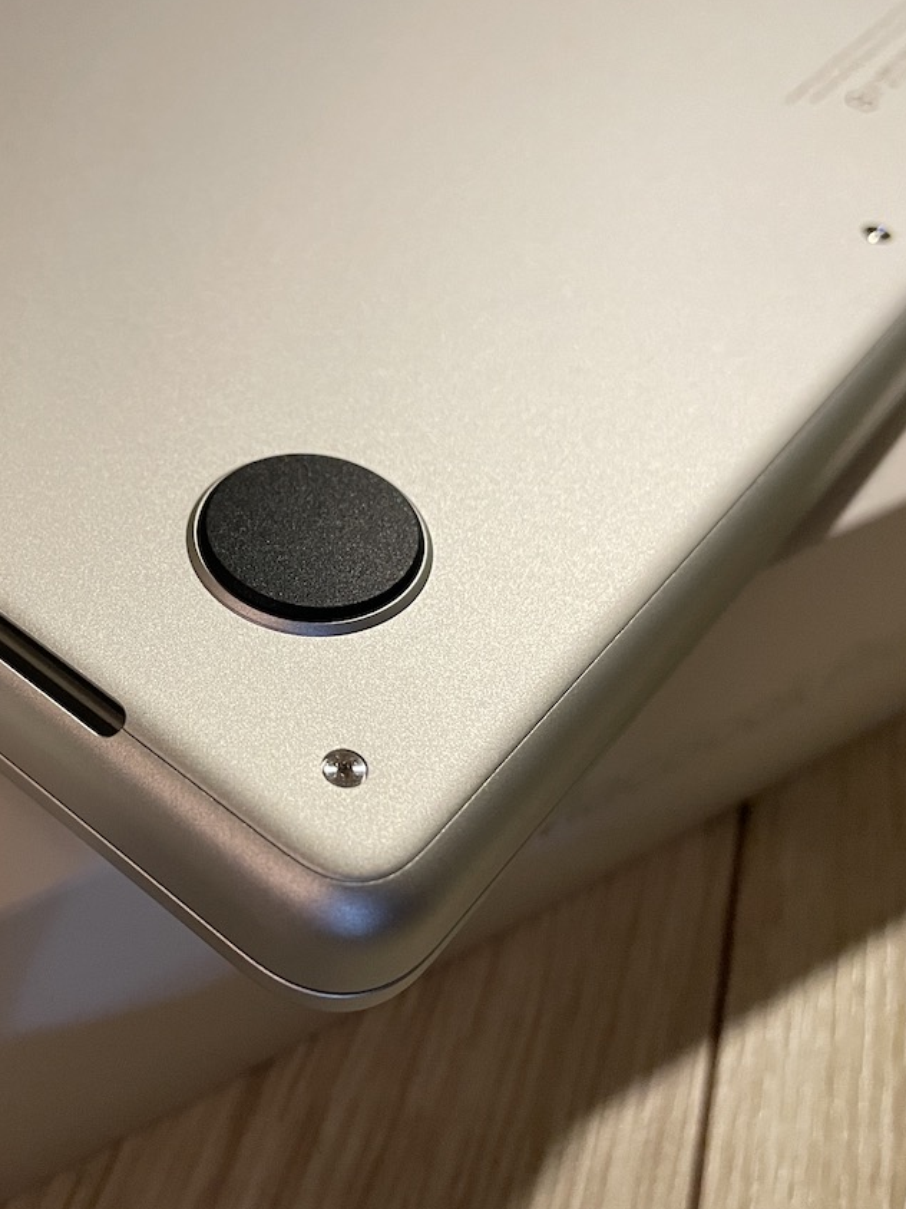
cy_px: 602
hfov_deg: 37.8
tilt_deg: -48.6
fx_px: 1292
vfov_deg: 50.1
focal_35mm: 37
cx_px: 239
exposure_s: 1/60
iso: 400
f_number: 1.6
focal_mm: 4.2
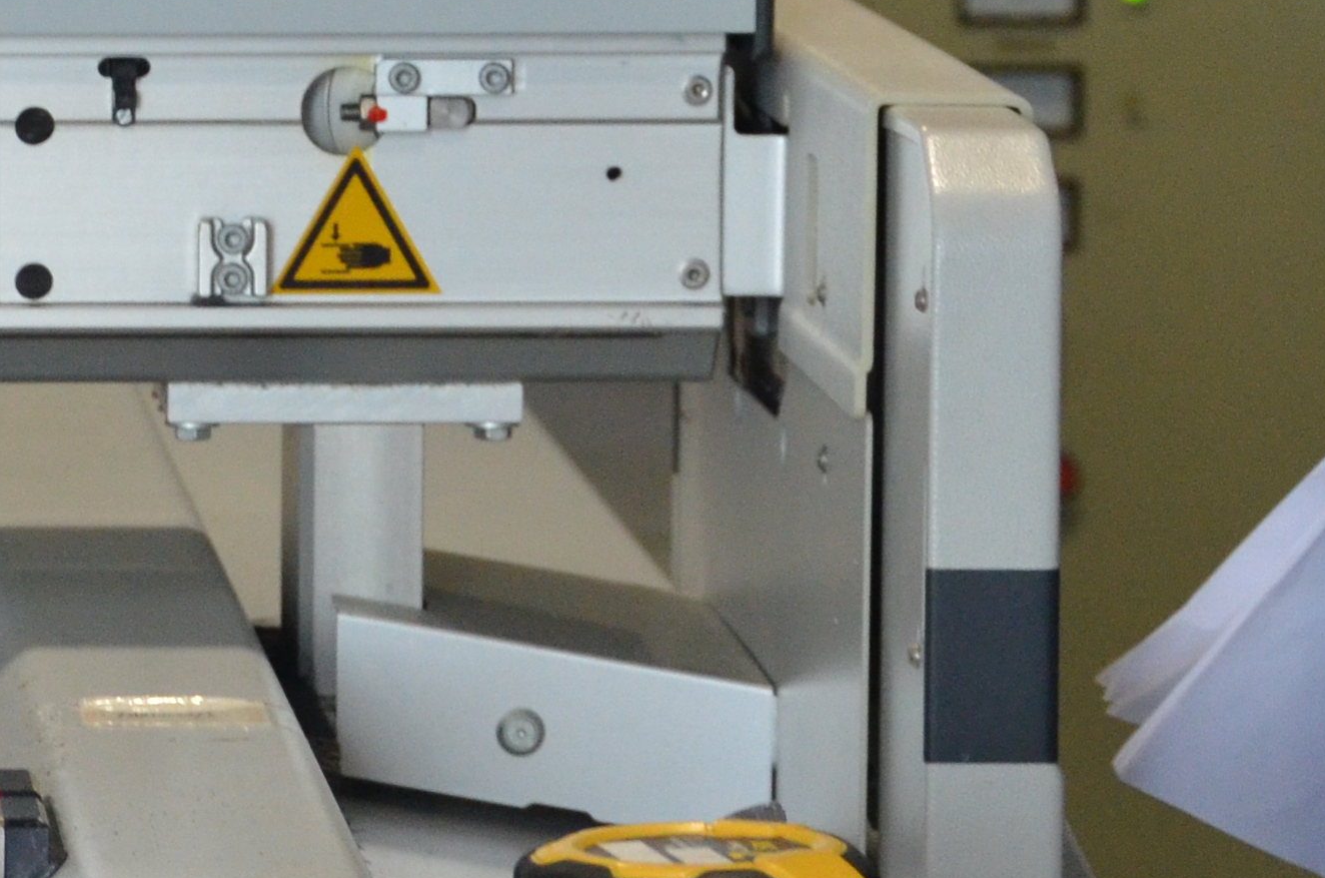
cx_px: -209
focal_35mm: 268
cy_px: 290
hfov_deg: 7.6
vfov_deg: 5.1
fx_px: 9844
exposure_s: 1/100
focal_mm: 48
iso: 1250
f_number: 4.8
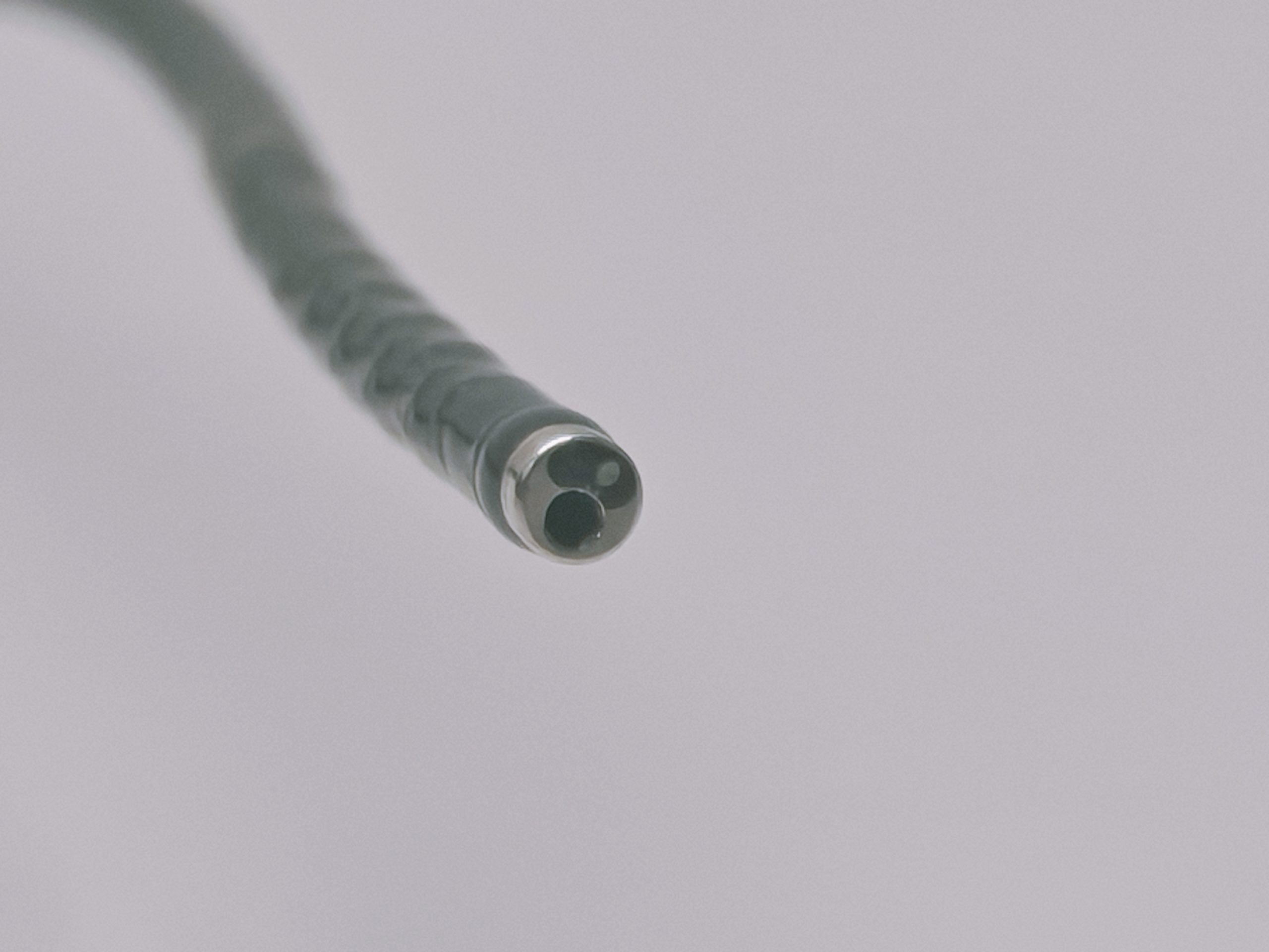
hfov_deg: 8.8
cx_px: 634
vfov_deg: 6.6
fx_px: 8248
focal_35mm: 225
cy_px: 476
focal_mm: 6.83
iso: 80
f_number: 2
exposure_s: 1/100
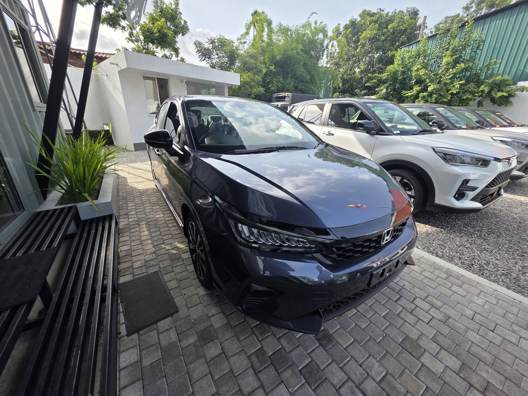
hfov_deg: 106.2
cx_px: 264
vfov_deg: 89.9
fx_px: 198
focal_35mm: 13
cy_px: 198
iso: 40
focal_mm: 2.2
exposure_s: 1/551
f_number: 1.9
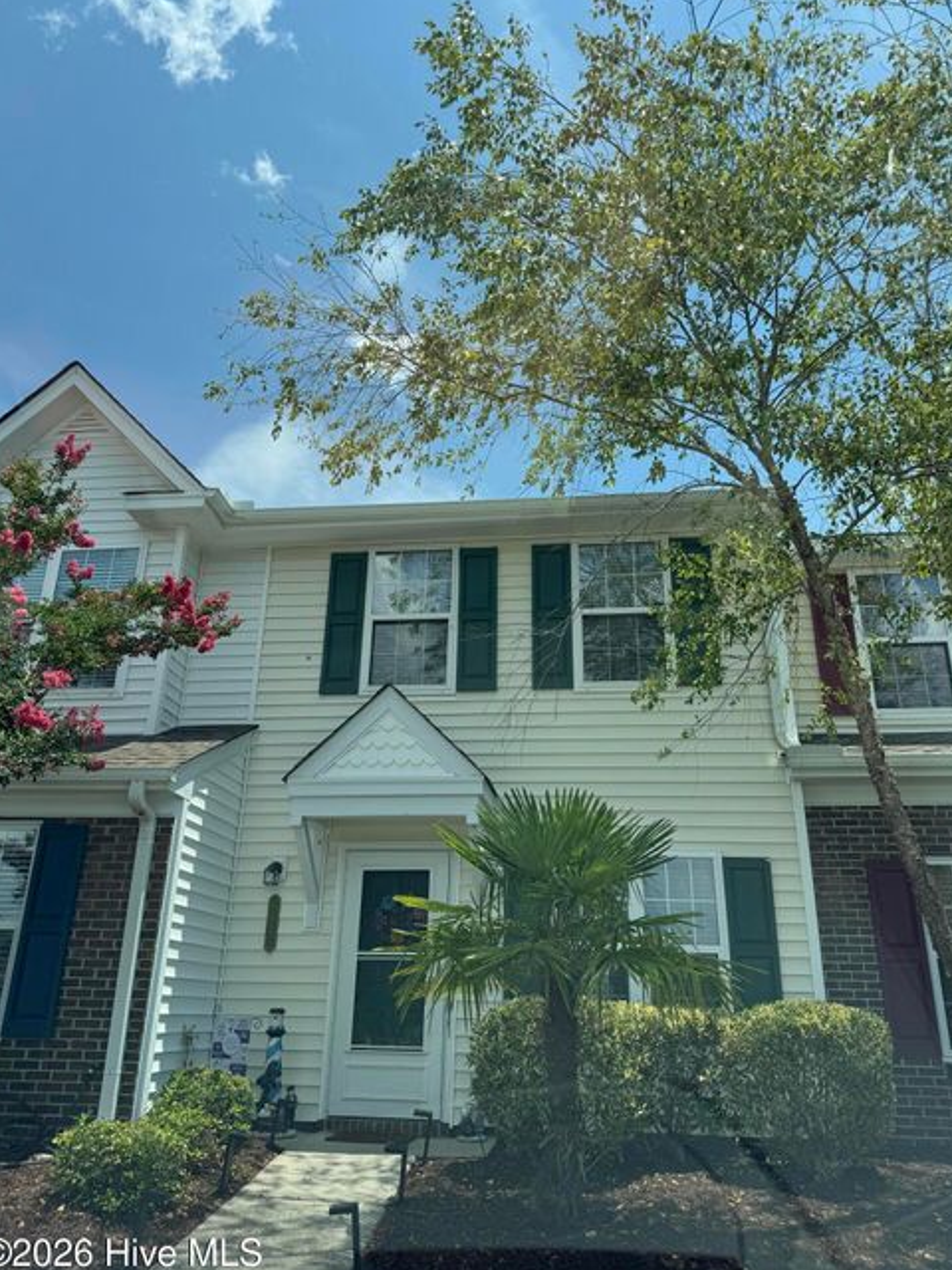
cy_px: 652
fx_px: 917
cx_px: 476
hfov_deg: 54.9
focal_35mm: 25
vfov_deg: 69.4
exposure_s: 1/4049
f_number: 1.78
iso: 80
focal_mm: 6.76
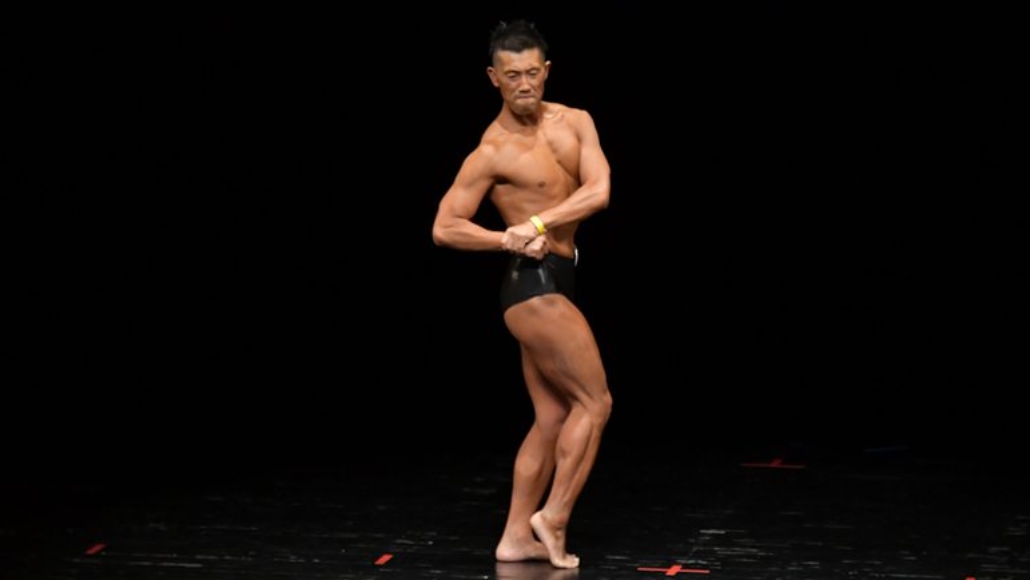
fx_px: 7758
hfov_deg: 7.6
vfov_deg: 4.3
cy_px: 294
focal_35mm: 284
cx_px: 514
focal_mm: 180
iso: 3200
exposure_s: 1/400
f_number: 5.6
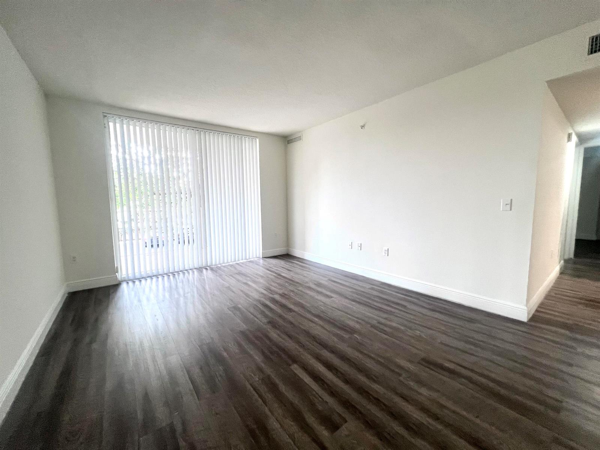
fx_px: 225
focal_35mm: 13
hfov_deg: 106.2
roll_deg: +2.1
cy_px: 225
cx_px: 300
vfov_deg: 89.9
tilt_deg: -6.8
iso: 200
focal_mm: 1.57
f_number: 1.8
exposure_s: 1/120
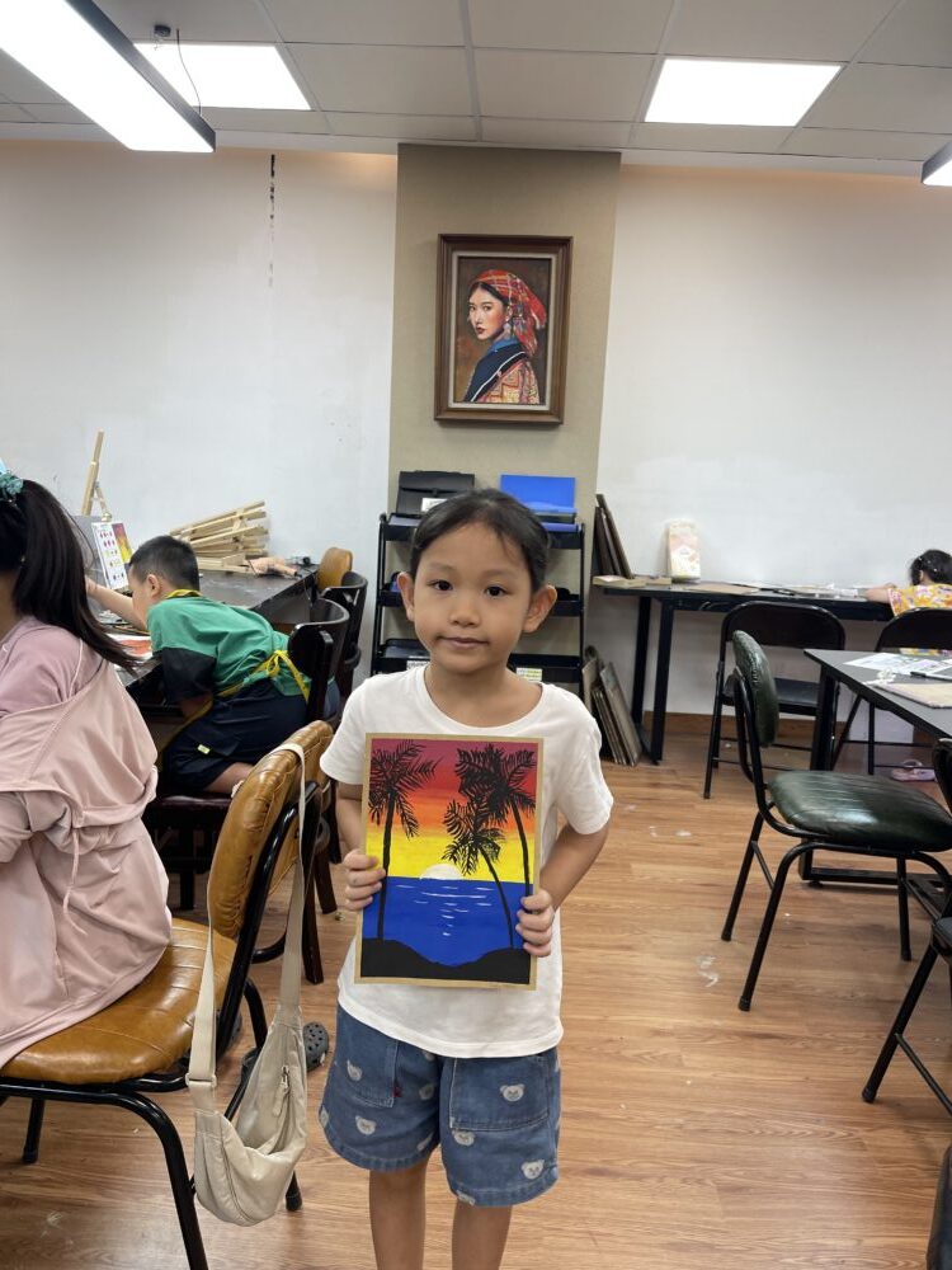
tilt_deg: -10.3
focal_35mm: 25
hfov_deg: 54.9
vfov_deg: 69.4
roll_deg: -2.4
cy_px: 635
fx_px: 917
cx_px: 476
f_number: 1.6
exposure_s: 1/121
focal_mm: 5.1
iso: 80
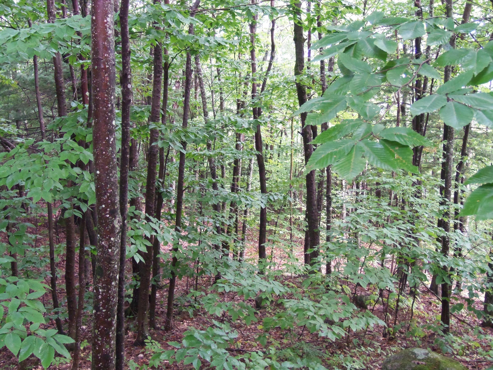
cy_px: 185
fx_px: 570
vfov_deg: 36.0
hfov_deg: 46.8
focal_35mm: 40
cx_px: 246
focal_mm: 7.2
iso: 400
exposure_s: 1/30
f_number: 3.6
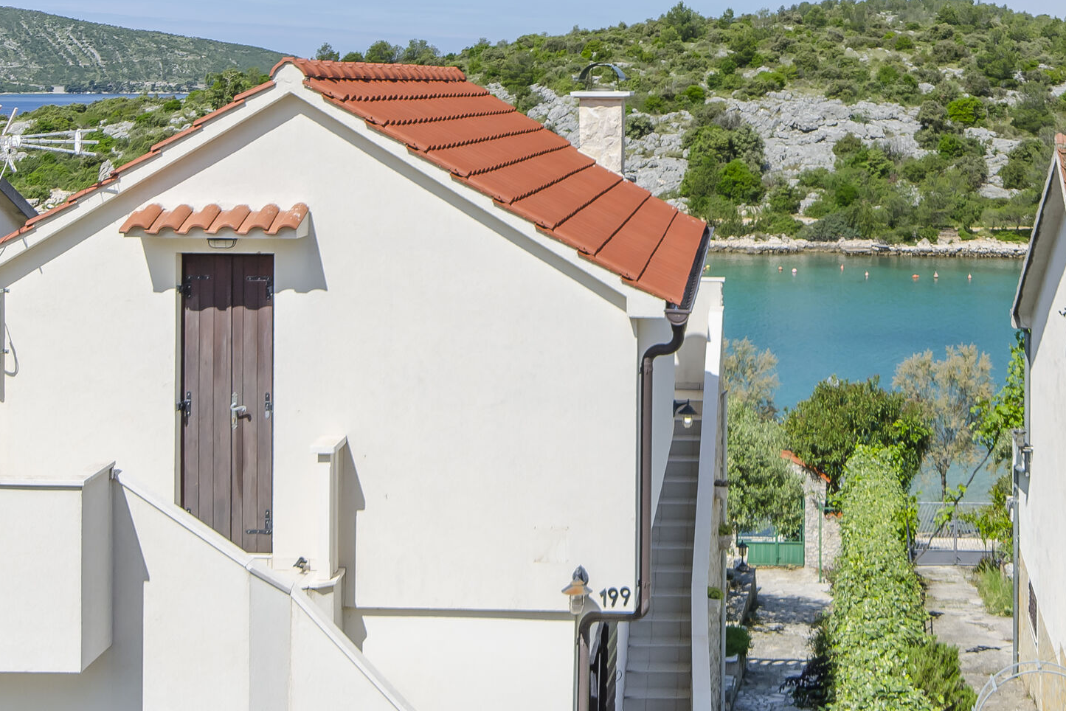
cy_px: 79
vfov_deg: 22.8
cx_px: 727
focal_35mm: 58
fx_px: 1718
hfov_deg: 34.1
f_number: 9
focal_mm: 20
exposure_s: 1/320
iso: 100
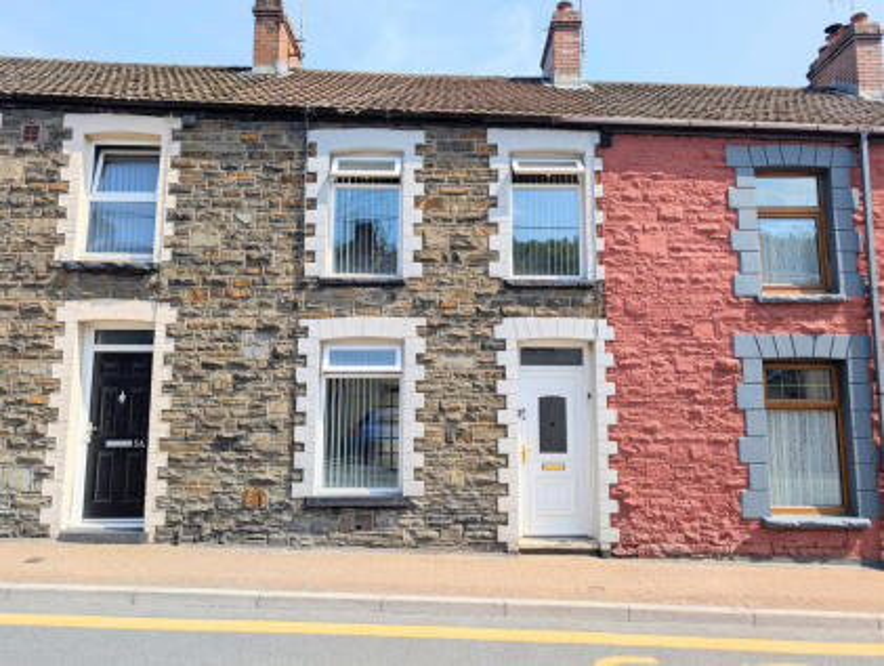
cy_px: 333
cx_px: 442
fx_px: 614
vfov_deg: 56.9
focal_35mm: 24
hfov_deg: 71.5
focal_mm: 6.9
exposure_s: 1/1012
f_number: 1.68
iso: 22
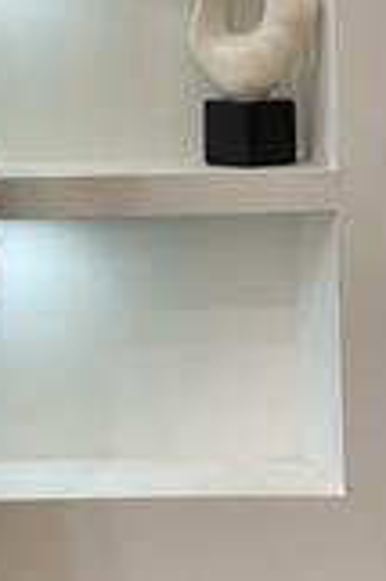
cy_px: 276
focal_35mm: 139
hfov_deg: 9.6
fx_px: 2240
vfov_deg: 14.8
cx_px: -155
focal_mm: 6
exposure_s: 1/100
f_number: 2
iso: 80
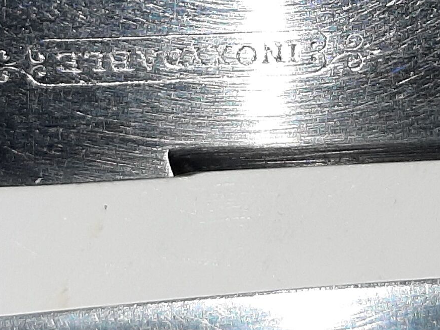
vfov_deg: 12.0
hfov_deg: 16.3
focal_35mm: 120
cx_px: 336
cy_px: -88
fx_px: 1525
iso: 1000
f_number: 1.7
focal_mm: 3.93
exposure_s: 1/17
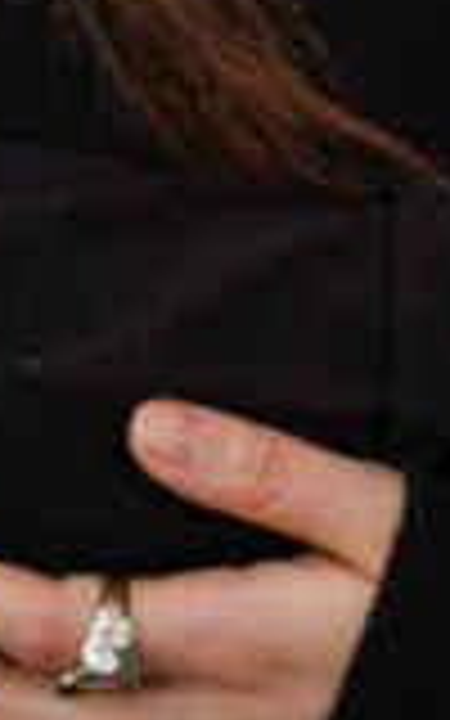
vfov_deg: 5.2
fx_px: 7437
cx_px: 243
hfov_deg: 3.5
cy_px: -1400
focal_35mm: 379
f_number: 7.1
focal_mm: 58
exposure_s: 1/200
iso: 1600
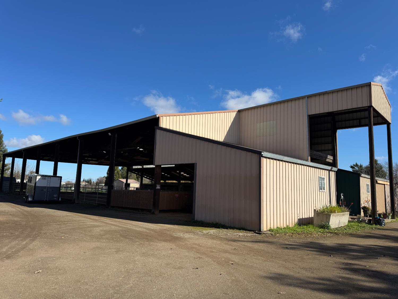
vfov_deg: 56.8
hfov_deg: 71.6
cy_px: 150
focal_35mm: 24
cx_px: 199
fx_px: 276
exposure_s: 1/4310
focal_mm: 6.76
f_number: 1.78
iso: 80
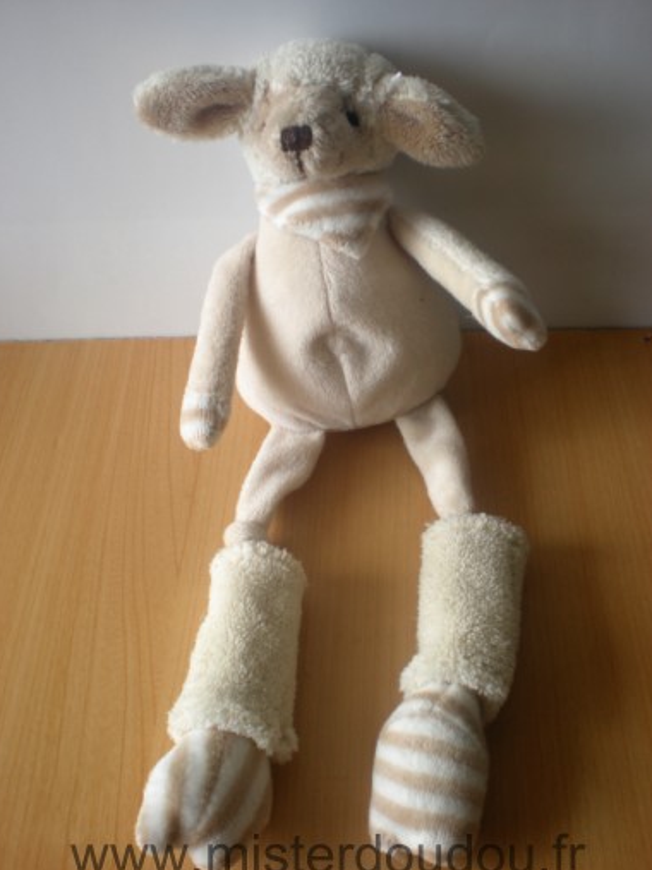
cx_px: 326
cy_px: 443
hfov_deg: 36.8
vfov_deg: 47.9
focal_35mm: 39
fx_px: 980
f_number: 3.1
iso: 64
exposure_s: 1/64.1
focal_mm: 6.3
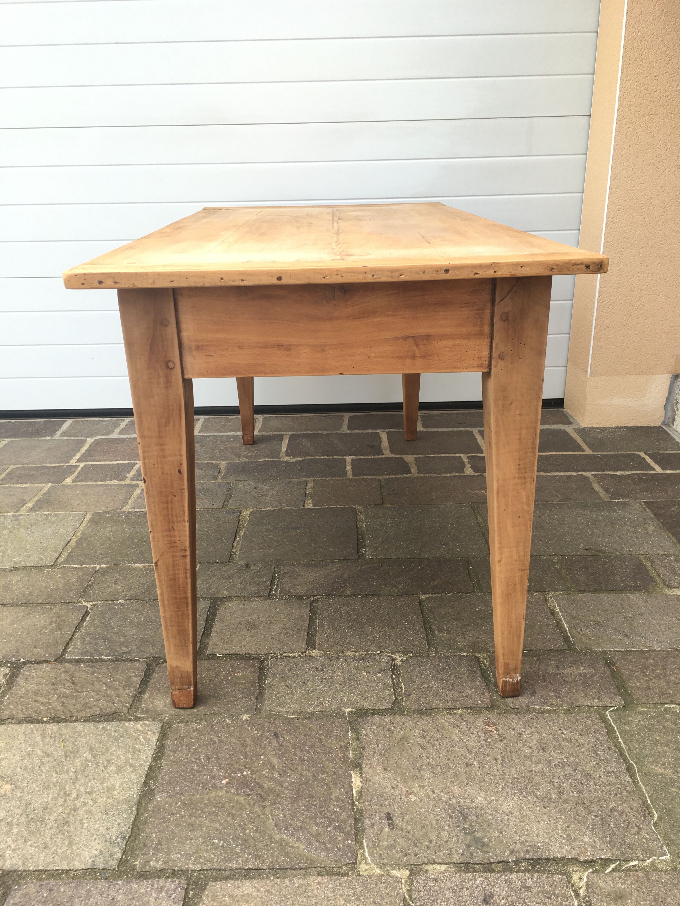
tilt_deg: -23.7
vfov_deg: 61.7
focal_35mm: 29
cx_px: 340
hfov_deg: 48.2
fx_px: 760
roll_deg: +1.0
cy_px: 453
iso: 25
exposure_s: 1/154
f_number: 2.2
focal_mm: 4.15
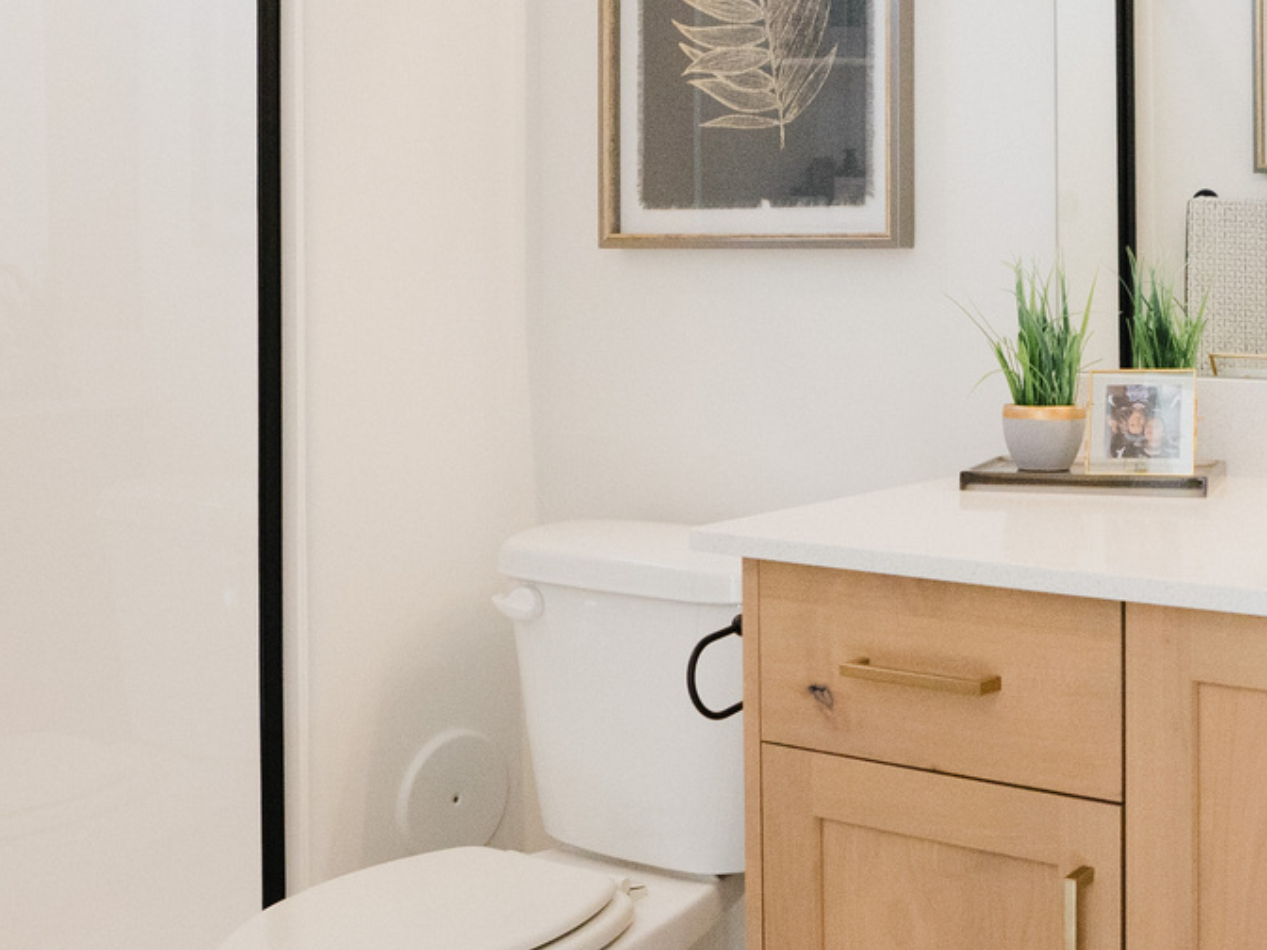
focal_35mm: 49
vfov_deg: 29.3
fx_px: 1793
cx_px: 1014
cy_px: 255
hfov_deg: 37.5
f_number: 3.5
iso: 2000
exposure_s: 1/1000
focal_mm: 16
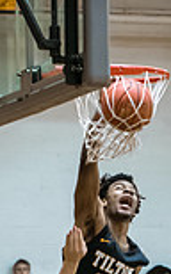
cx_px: 25
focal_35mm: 312
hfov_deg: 4.2
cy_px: 324
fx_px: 2331
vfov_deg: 6.7
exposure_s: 1/400
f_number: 2.8
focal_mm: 70
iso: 3200
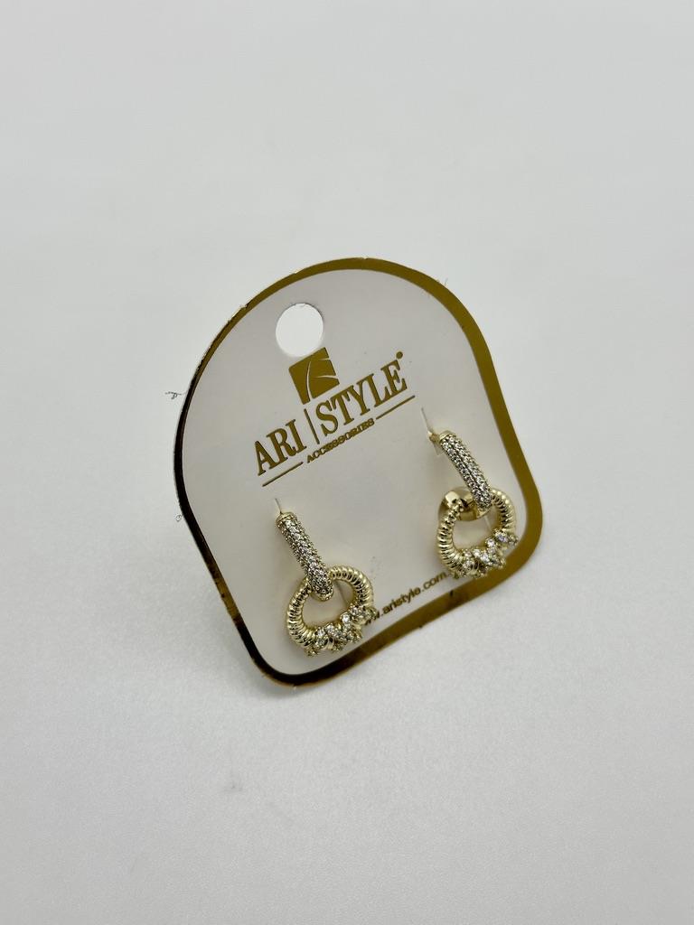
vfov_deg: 39.7
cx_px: 347
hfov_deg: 30.3
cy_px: 462
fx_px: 1283
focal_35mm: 48
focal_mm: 6.86
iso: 50
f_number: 1.78
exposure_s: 1/250
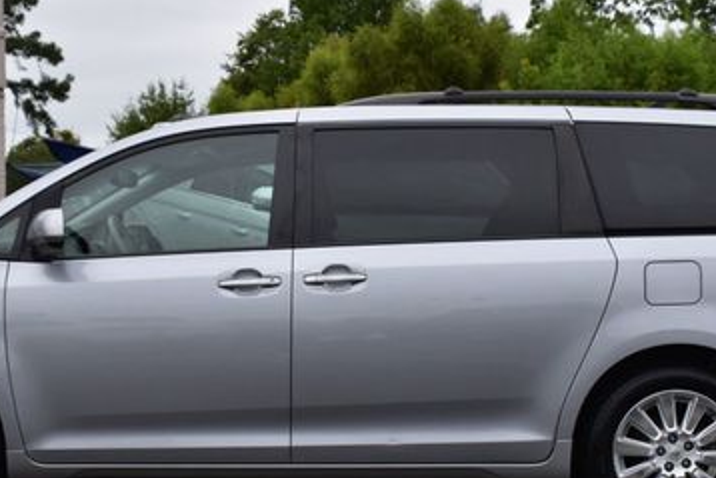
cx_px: 306
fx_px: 1492
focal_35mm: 75
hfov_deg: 27.0
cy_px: 324
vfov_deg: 18.1
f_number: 10
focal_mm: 28
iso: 400
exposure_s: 1/320
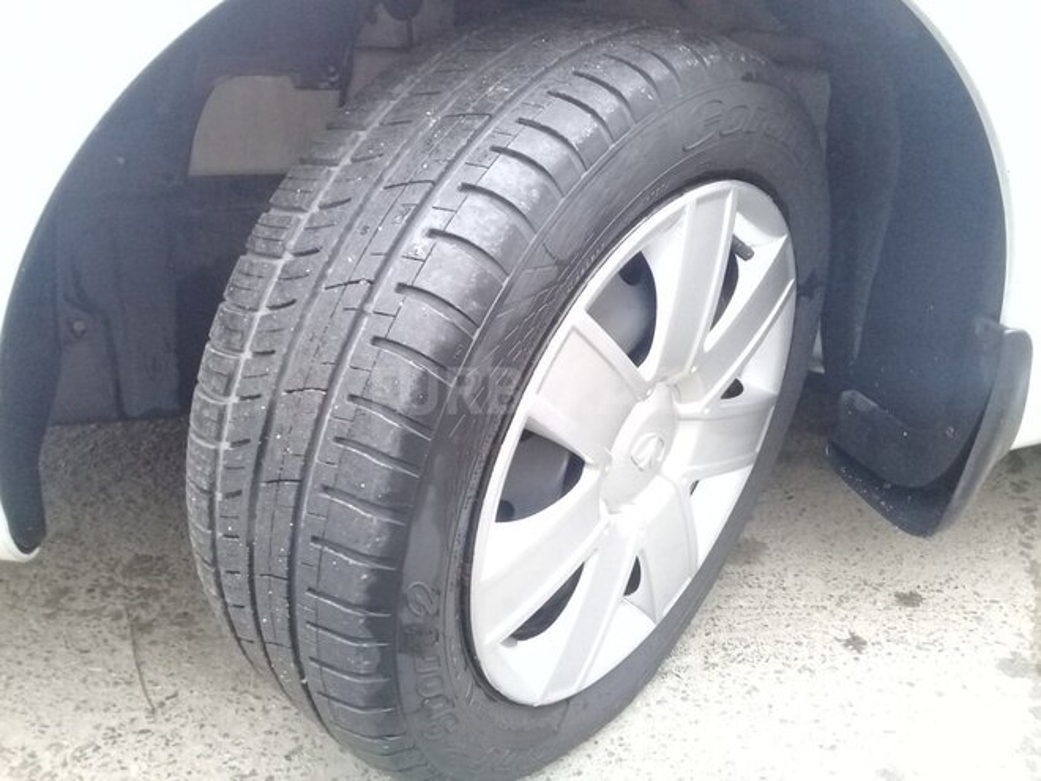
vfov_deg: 45.4
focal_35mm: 31
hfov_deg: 58.4
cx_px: 520
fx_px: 932
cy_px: 390
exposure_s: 1/40
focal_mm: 3.3
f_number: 2.2
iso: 200
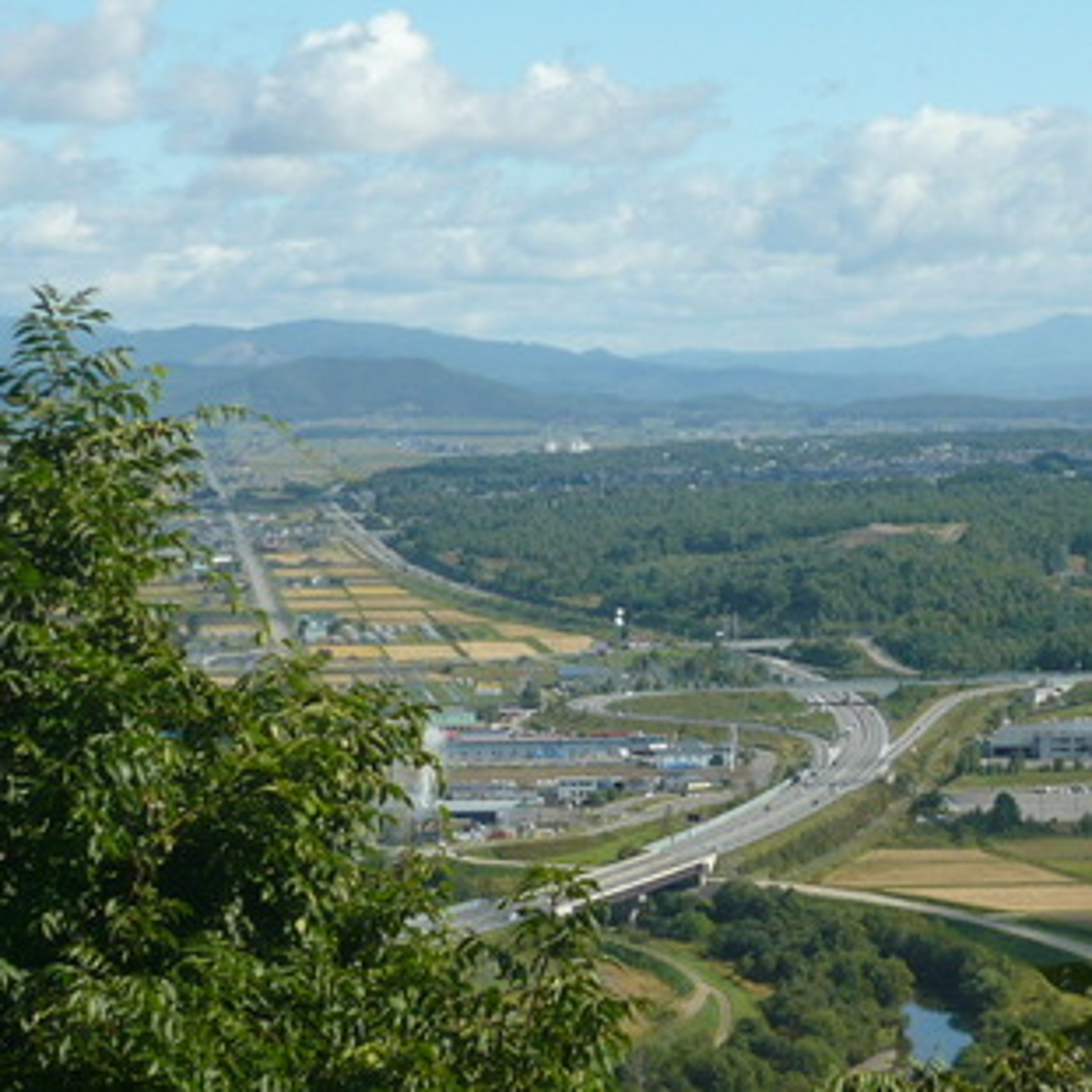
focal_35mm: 105
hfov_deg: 16.6
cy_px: 542
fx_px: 3747
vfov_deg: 16.6
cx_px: 653
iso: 100
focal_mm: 9.1
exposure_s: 1/125
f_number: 10
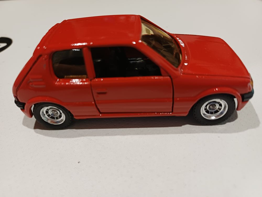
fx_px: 189
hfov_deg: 69.4
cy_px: 98
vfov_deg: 54.9
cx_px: 131
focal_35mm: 25
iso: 320
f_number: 1.8
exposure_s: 1/33.3
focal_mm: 4.65
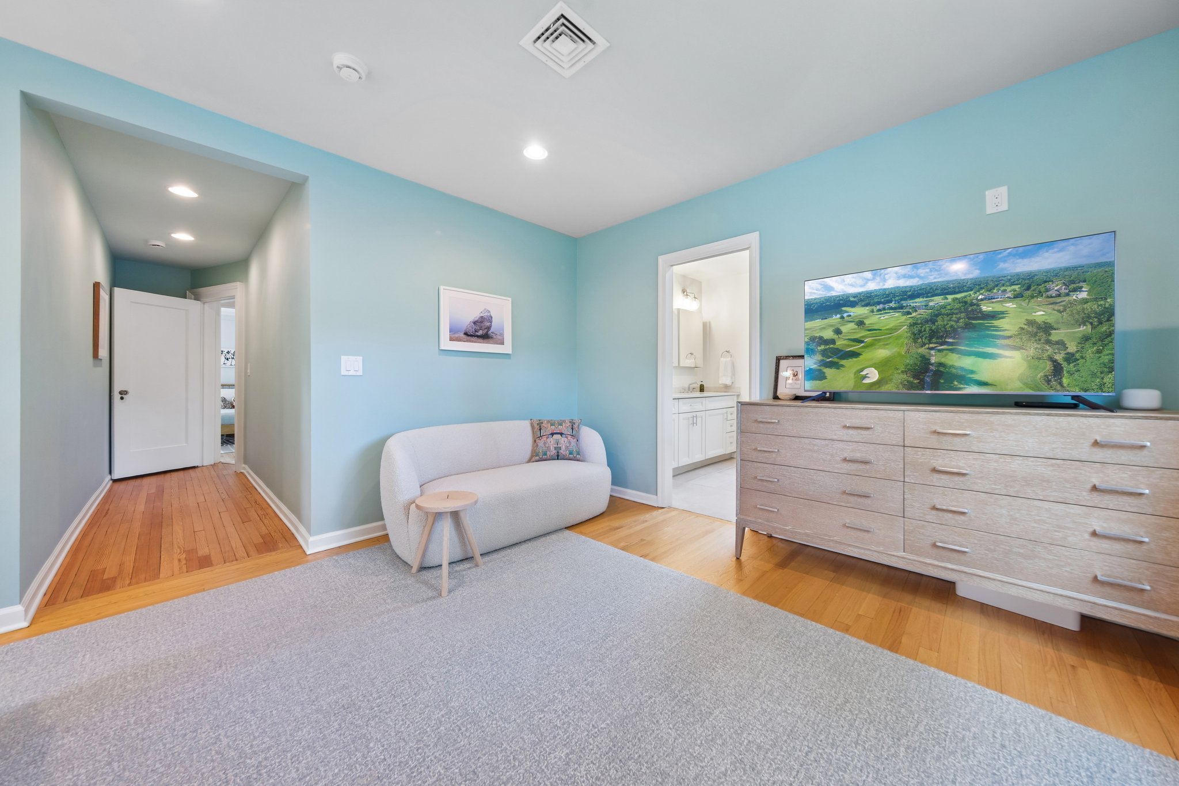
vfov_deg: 90.0
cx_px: 590
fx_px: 393
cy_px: 393
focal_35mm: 12
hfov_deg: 112.6
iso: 200
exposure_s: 1/4
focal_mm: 8
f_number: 8
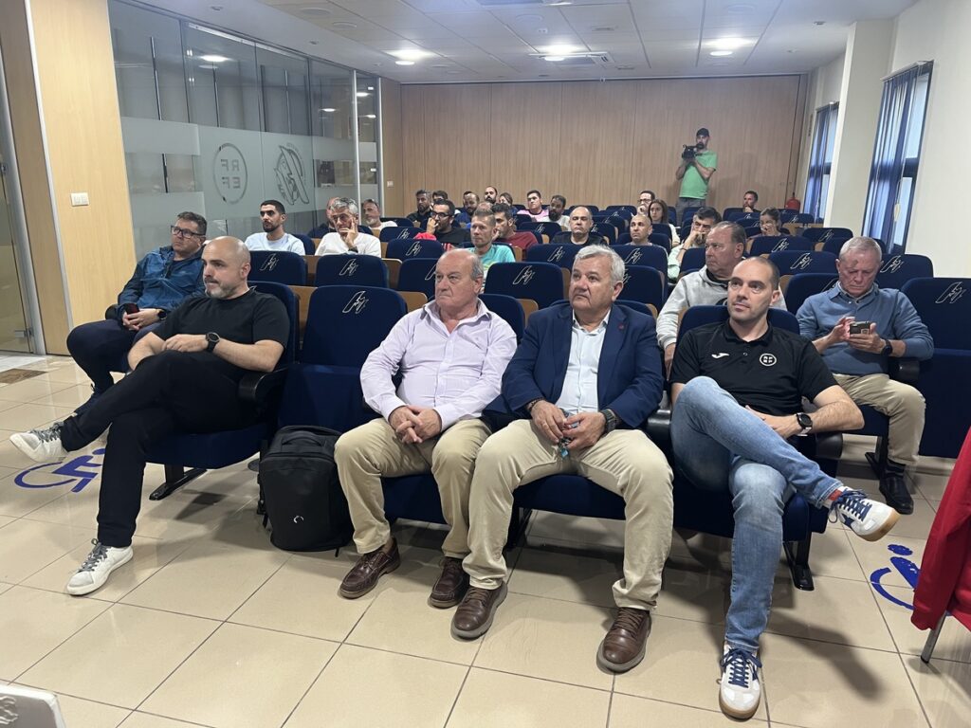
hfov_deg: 67.3
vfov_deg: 53.1
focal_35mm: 26
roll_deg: +0.1
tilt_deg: -14.3
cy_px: 364
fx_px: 729
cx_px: 486
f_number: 1.5
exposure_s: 1/50
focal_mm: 5.7
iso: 160
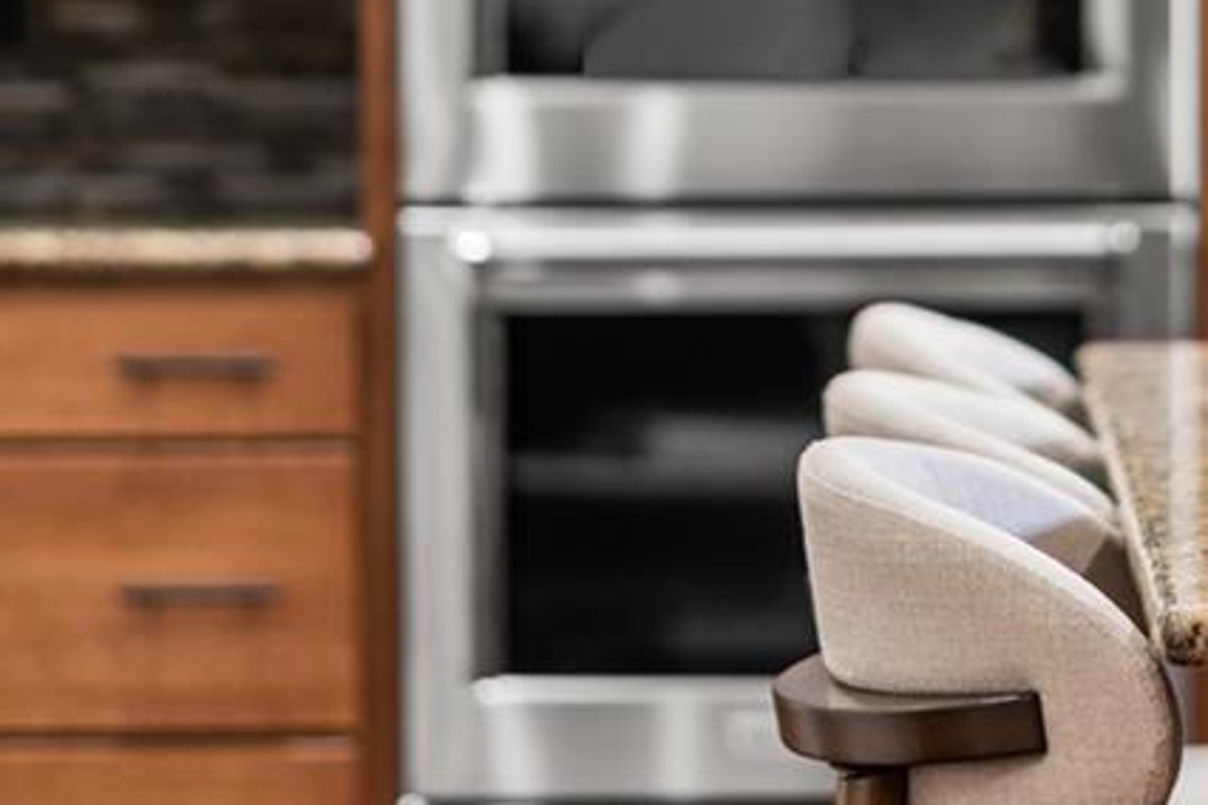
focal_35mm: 188
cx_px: 939
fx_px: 6308
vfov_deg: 7.3
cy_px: -31
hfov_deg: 10.9
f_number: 1.8
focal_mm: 50
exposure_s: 1/25
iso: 160
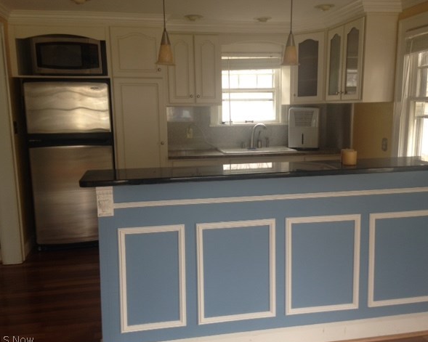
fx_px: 443
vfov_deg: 42.2
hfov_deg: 51.5
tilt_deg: -8.5
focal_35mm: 35
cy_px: 174
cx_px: 219
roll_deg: -1.5
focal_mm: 4.12
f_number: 2.4
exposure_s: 1/24
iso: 50
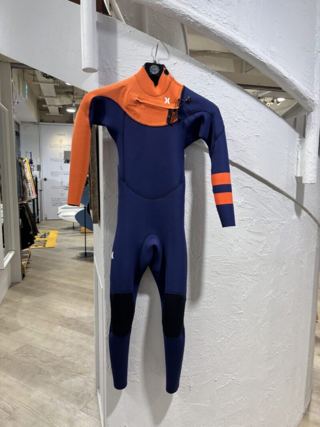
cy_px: 214
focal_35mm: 26
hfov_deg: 53.1
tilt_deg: -8.4
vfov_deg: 67.3
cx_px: 160
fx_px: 320
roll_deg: -0.7
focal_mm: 5.96
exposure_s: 1/100
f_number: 1.6
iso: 50
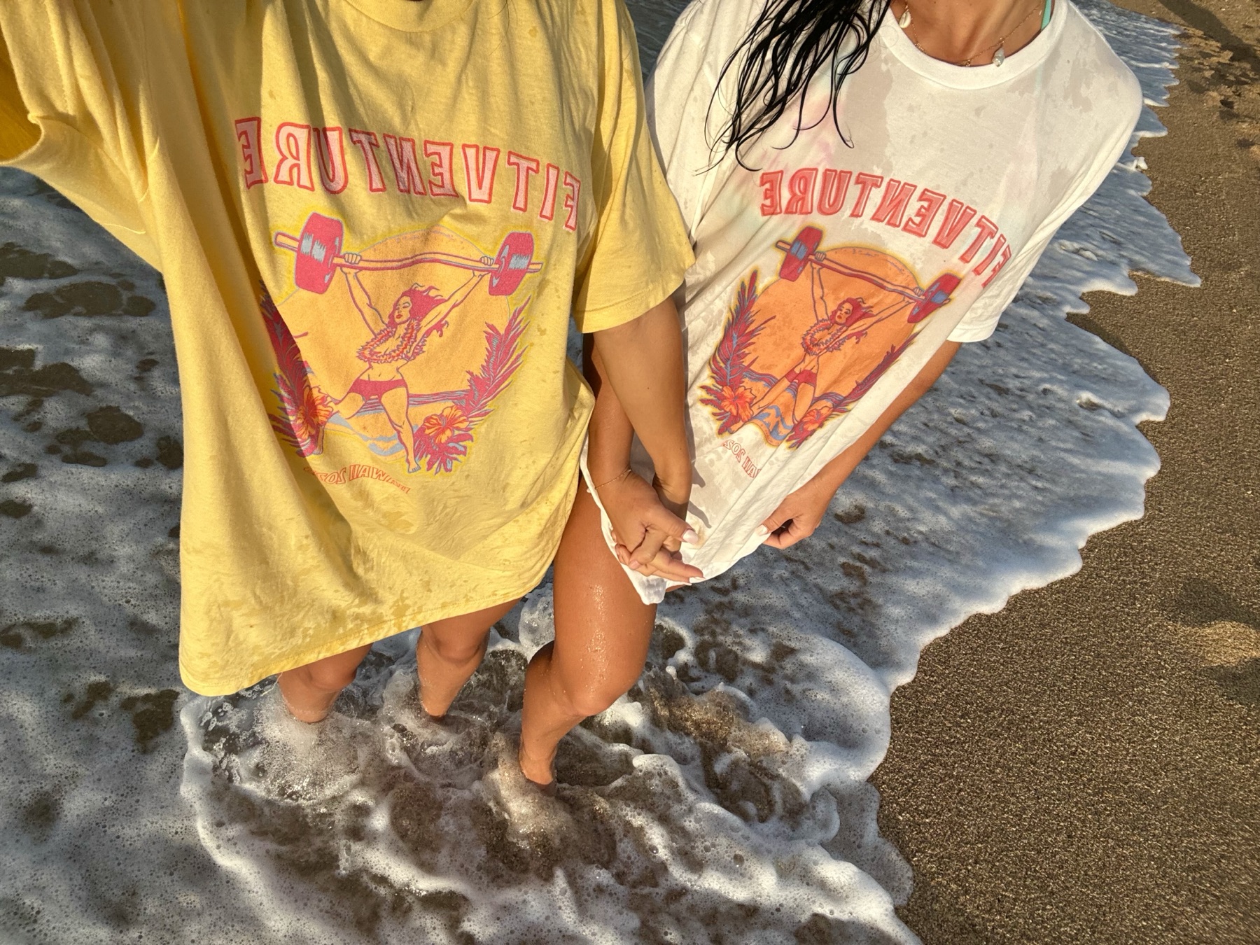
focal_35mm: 23
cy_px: 472
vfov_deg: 58.9
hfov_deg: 73.9
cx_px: 630
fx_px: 837
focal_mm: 2.69
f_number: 1.9
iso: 25
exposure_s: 1/1284
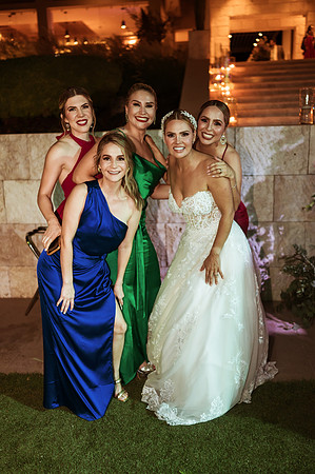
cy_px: 237
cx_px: 158
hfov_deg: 37.8
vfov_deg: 54.5
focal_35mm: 35
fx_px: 460
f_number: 1.8
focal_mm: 35
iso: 1000
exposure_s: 1/100
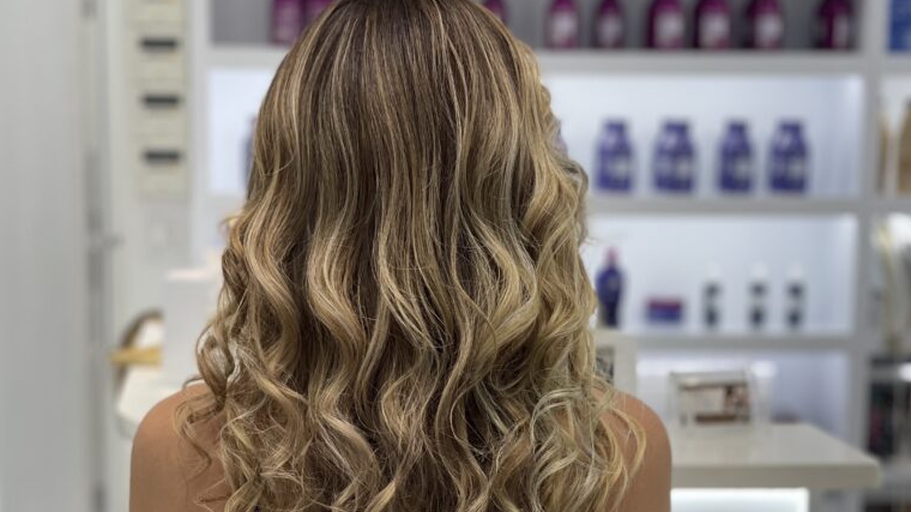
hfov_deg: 22.7
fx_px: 2270
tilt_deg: -9.3
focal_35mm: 94
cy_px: 495
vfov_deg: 12.7
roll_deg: -1.0
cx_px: 456
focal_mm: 7.5
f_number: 2.2
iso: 50
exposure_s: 1/120
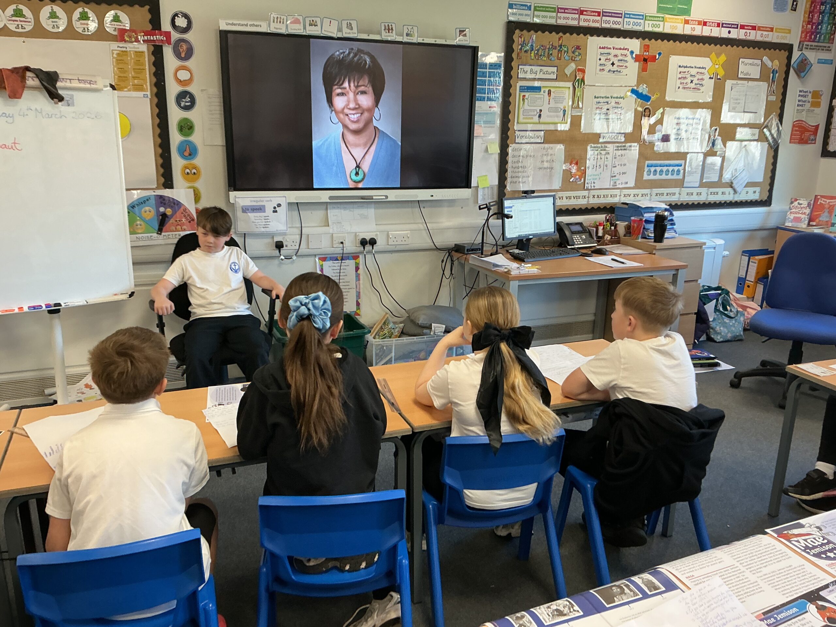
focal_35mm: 29
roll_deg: -1.0
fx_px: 700
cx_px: 418
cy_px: 314
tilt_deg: -14.2
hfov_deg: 61.7
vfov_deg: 48.2
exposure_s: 1/60
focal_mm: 3
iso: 80
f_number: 1.8
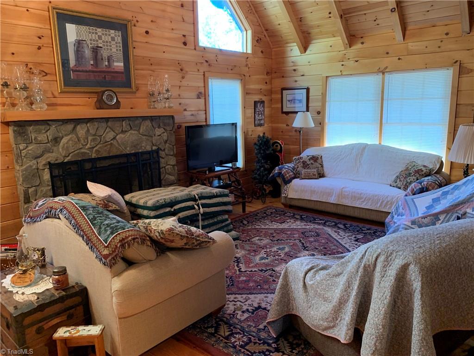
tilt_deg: -9.6
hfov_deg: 67.3
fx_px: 356
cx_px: 237
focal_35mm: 26
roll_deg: +1.0
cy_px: 178
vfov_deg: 53.1
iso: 400
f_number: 1.8
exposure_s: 1/60
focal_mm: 4.25
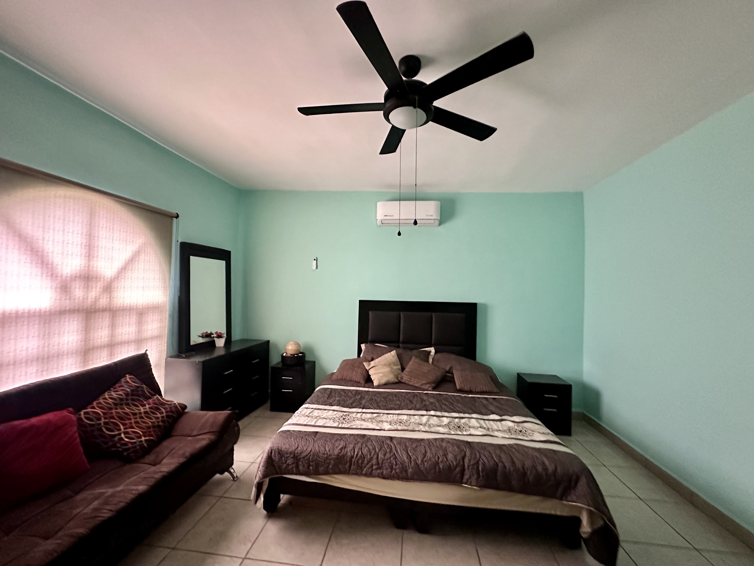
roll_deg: -1.4
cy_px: 283
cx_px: 377
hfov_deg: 102.1
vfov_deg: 85.7
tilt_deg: +2.1
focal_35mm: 14
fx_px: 305
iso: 1250
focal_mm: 2.22
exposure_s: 1/60
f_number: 2.2
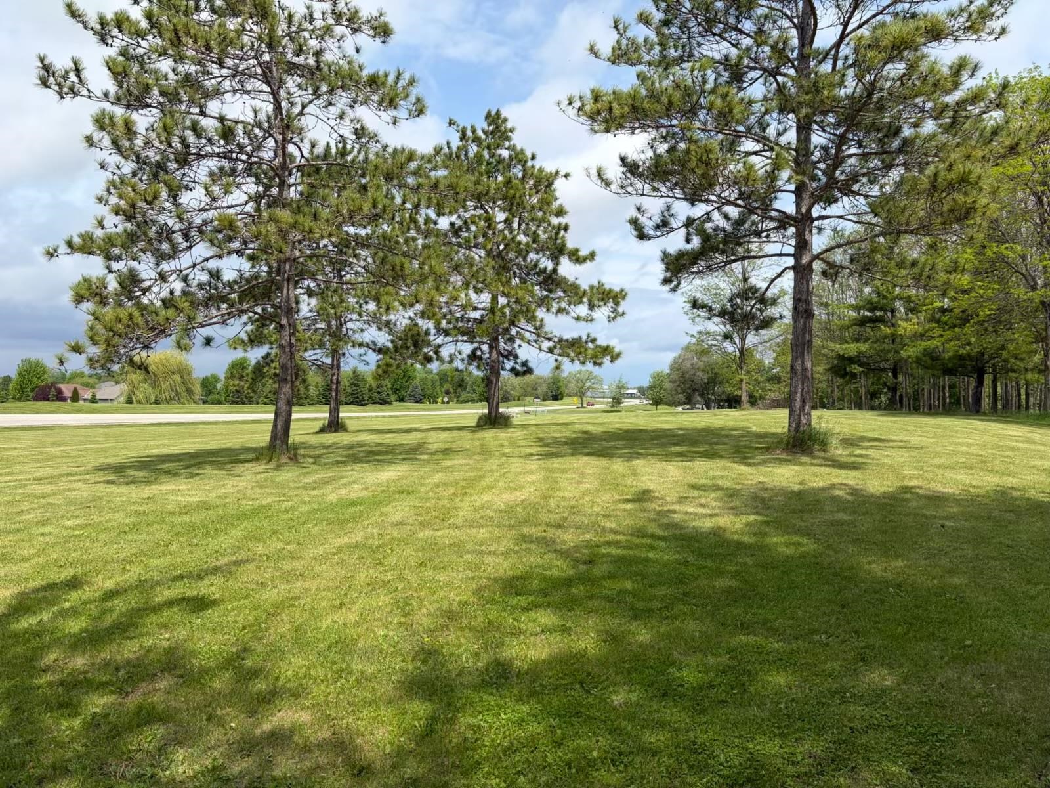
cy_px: 394
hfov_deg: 67.3
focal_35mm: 26
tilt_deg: +0.6
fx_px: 789
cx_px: 525
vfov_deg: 53.1
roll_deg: -0.8
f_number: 1.6
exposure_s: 1/3279
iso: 50
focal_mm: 5.96
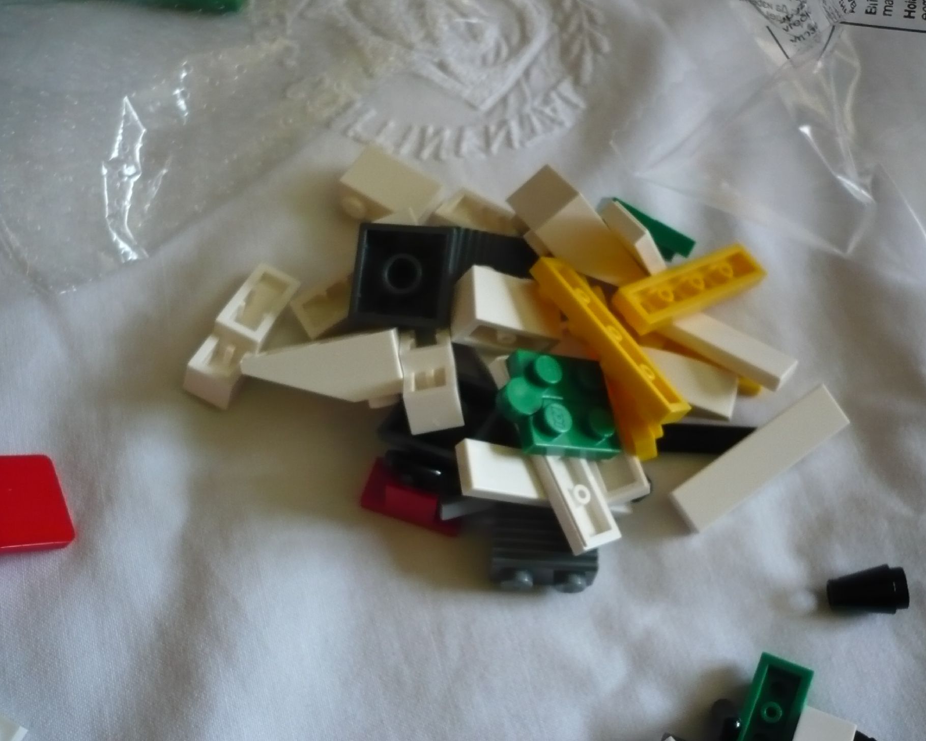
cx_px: 493
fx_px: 1014
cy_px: 368
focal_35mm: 37
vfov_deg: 40.1
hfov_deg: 49.1
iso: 200
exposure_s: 1/125
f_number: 2.8
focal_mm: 5.8
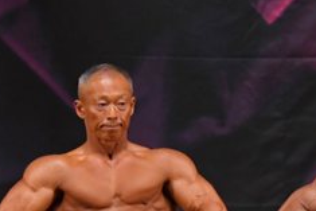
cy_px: 323
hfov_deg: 2.8
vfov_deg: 1.9
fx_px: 6508
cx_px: 103
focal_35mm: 741
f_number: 5.6
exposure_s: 1/400
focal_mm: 150
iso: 4500
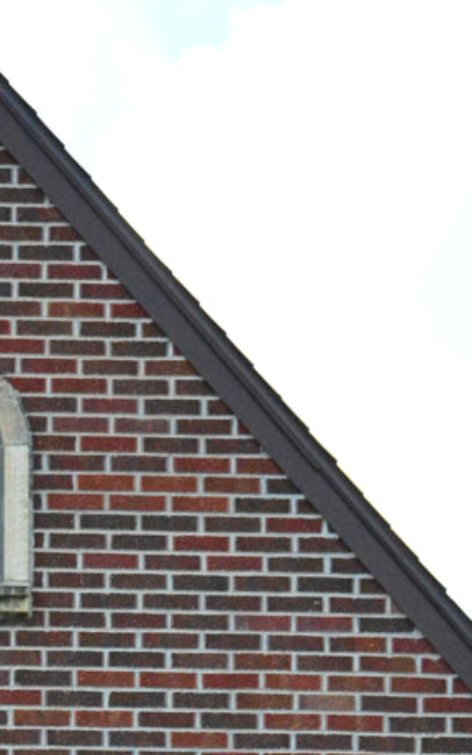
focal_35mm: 292
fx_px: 6007
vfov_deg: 7.1
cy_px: 1240
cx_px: -185
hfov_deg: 4.5
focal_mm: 55
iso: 3200
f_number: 4
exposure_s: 1/2500
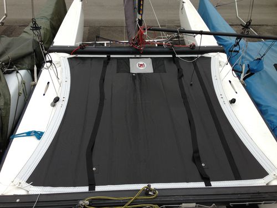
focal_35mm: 33
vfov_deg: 42.9
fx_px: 264
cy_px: 104
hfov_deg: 55.4
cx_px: 138
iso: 50
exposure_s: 1/294
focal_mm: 4.13
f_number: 2.4
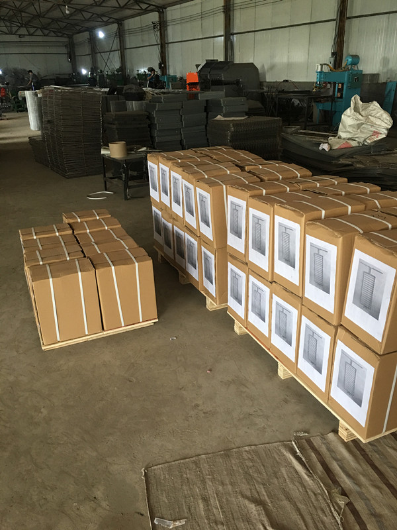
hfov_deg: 48.2
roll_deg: +0.5
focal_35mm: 29
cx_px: 198
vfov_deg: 61.7
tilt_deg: -21.2
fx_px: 443
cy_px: 265
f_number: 2.2
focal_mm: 4.15
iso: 64
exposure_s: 1/17
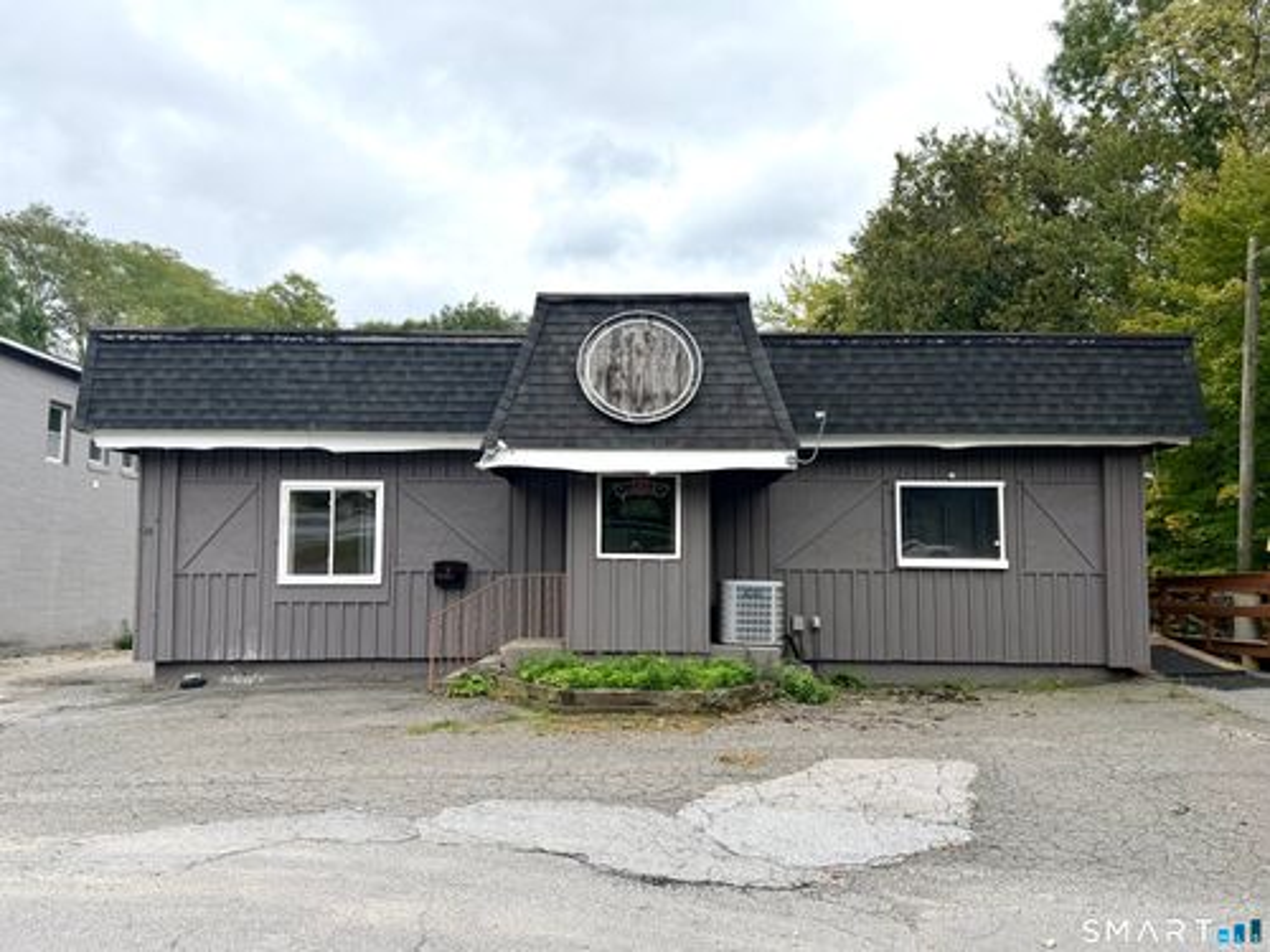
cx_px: 635
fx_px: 881
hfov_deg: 71.6
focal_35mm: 24
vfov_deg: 56.8
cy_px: 476
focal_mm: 6.76
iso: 80
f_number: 1.78
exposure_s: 1/3279
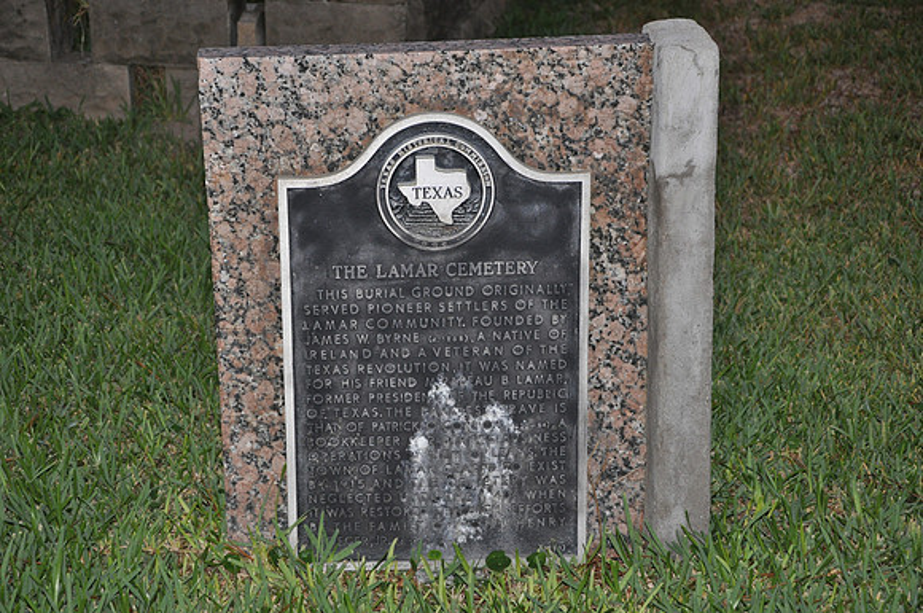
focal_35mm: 75
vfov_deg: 18.1
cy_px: 306
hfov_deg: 27.0
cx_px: 462
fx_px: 1920
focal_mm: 50
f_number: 5
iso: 800
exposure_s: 1/60
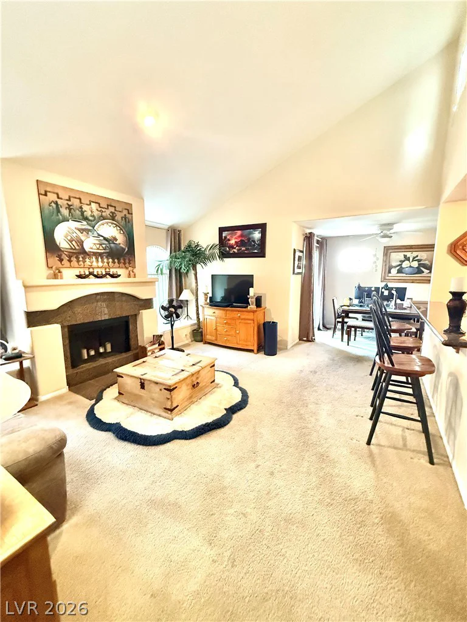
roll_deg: +0.0
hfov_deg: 85.7
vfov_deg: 102.1
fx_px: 252
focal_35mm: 14
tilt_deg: -8.7
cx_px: 234
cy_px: 311
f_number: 2.2
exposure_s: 1/60
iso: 1000
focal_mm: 2.22
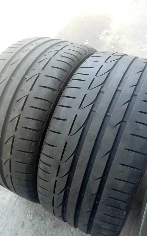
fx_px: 179
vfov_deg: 66.5
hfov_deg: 44.5
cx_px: 75
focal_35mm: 28
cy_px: 117
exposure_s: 1/100
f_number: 1.8
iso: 101
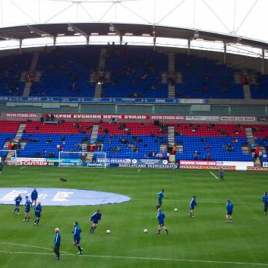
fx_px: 823
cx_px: 39
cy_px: 159
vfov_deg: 18.5
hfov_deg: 18.3
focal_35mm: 94
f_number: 3.5
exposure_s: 1/180
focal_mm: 12.6
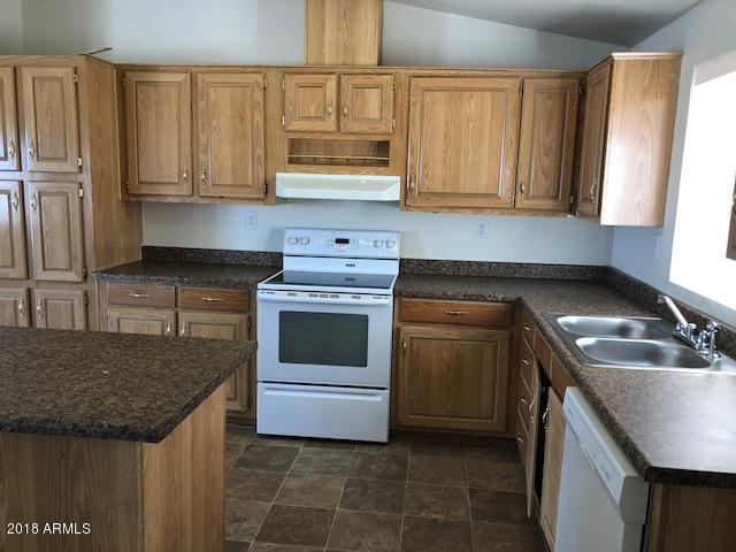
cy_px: 276
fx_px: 595
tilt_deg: -10.4
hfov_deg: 63.4
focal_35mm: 28
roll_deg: -1.5
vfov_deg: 49.7
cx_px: 368
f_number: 1.8
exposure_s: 1/30
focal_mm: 3.99
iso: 40
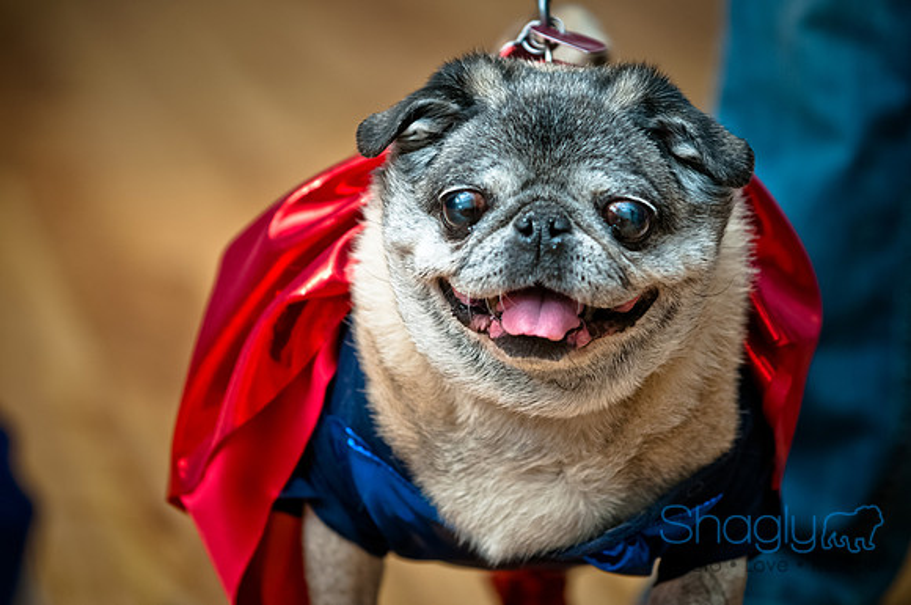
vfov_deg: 6.3
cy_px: 302
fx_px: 5496
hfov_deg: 9.5
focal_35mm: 218
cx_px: 456
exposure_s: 1/200
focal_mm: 145
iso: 200
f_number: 2.8
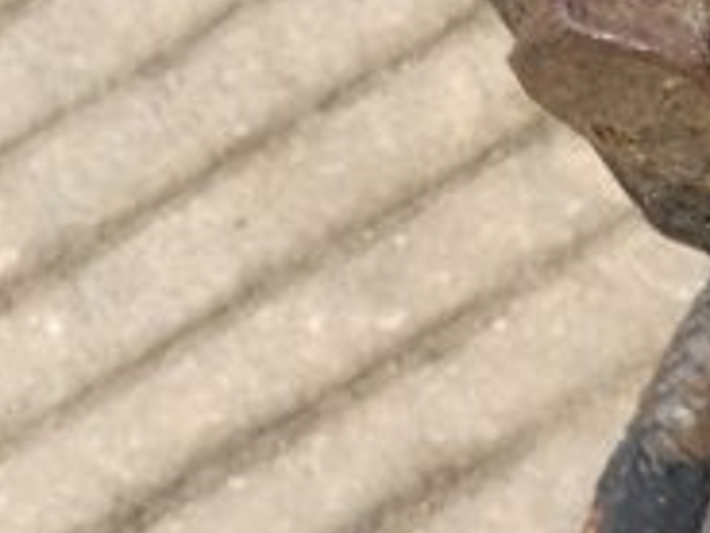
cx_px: 1524
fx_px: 3302
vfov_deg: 8.8
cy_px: 996
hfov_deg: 10.9
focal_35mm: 161
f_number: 1.8
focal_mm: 3
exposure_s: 1/869
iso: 16
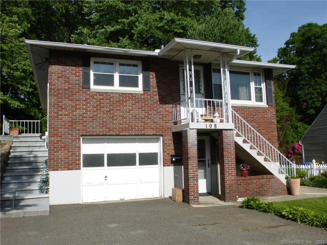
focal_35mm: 31
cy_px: 122
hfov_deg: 58.4
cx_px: 164
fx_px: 293
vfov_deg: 45.4
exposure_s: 1/1300
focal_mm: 5.4
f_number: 4
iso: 100
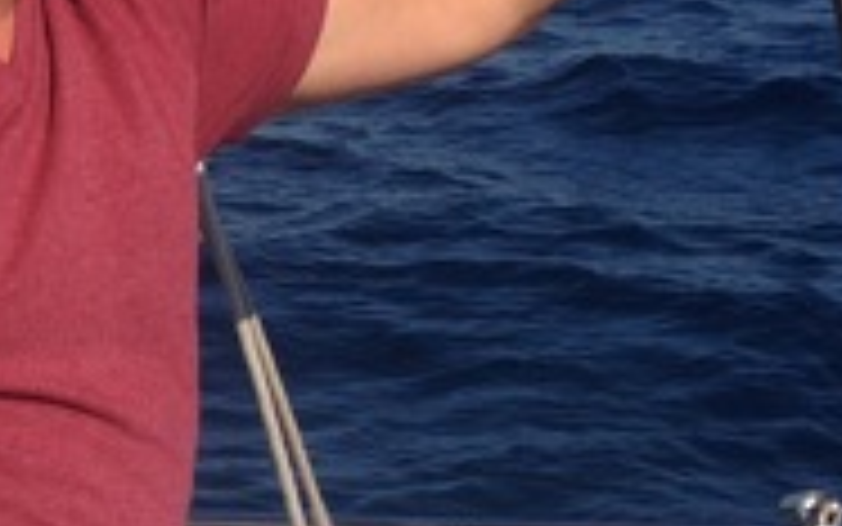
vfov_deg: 10.0
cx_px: -101
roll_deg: +3.7
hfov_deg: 15.5
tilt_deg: -7.4
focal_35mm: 131
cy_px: 310
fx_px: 3007
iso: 50
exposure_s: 1/2262
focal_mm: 4.12
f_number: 2.4
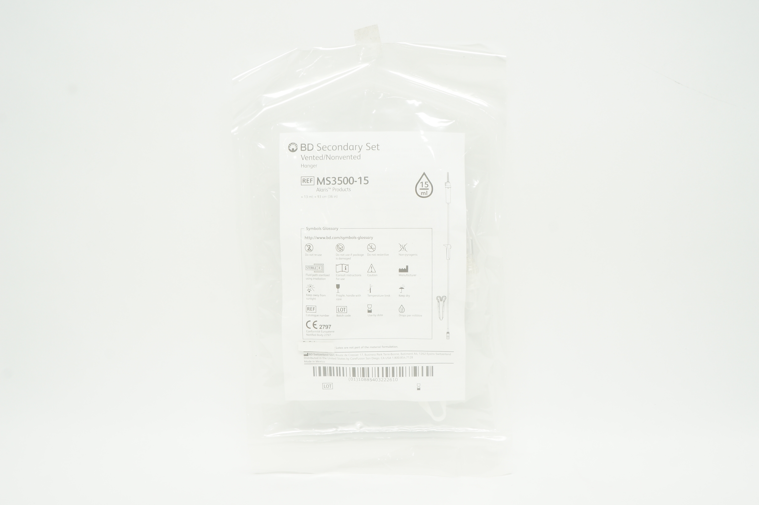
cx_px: 380
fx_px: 758
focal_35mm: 36
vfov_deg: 36.8
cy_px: 252
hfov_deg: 53.2
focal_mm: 24
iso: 400
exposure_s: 1/15
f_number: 11
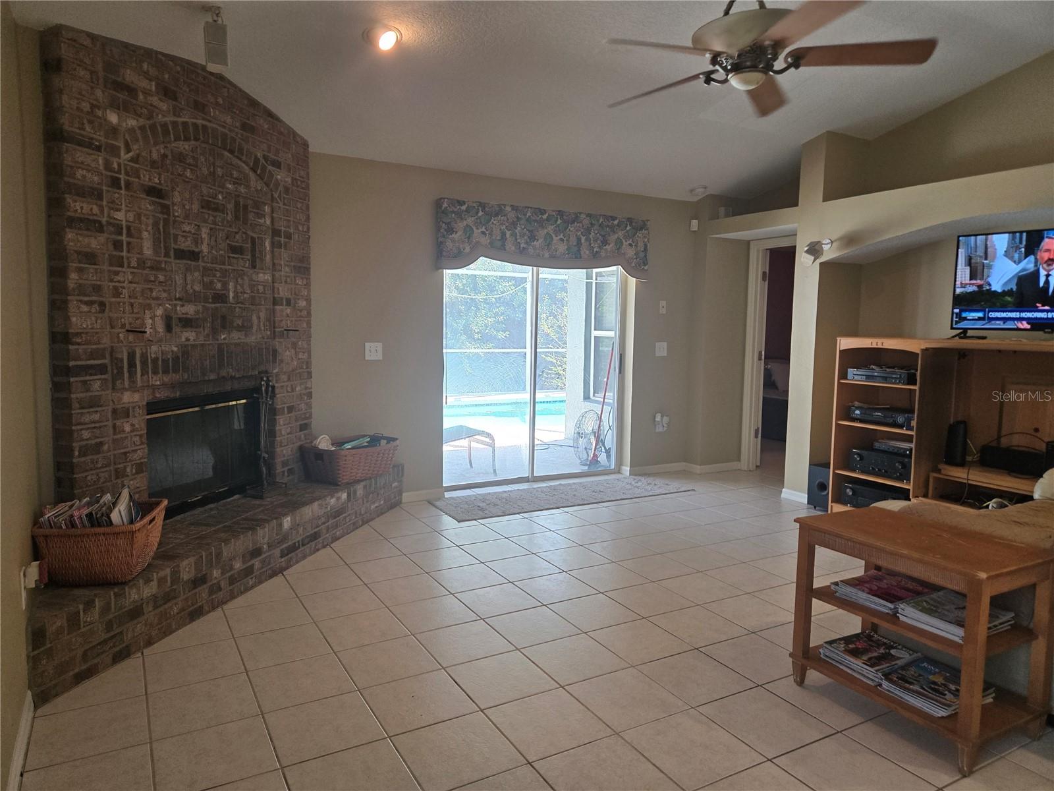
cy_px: 396
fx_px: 700
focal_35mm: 23
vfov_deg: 58.9
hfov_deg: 73.9
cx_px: 527
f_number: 1.8
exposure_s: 1/120
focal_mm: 5.4
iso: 160
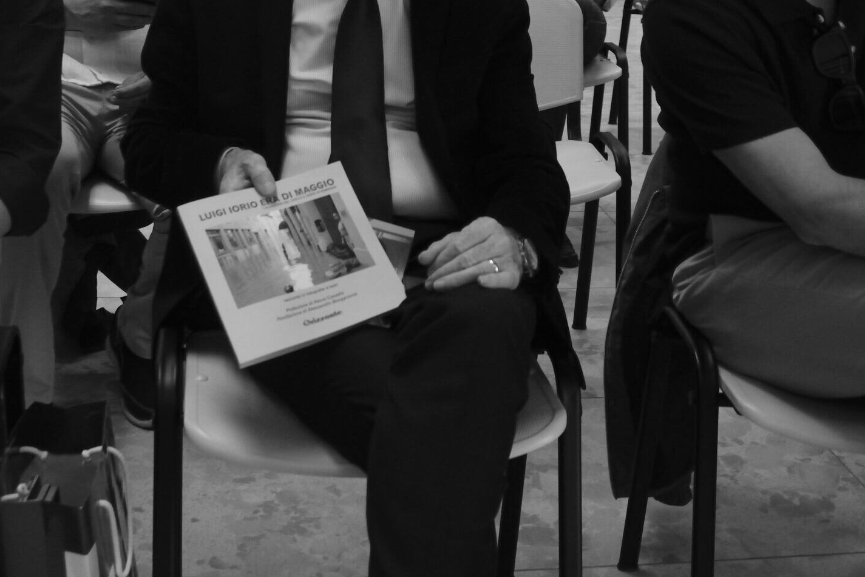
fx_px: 1418
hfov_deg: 33.9
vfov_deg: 22.3
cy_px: 25
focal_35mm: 59
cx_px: 363
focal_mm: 29
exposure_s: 1/400
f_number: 5.6
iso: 3200
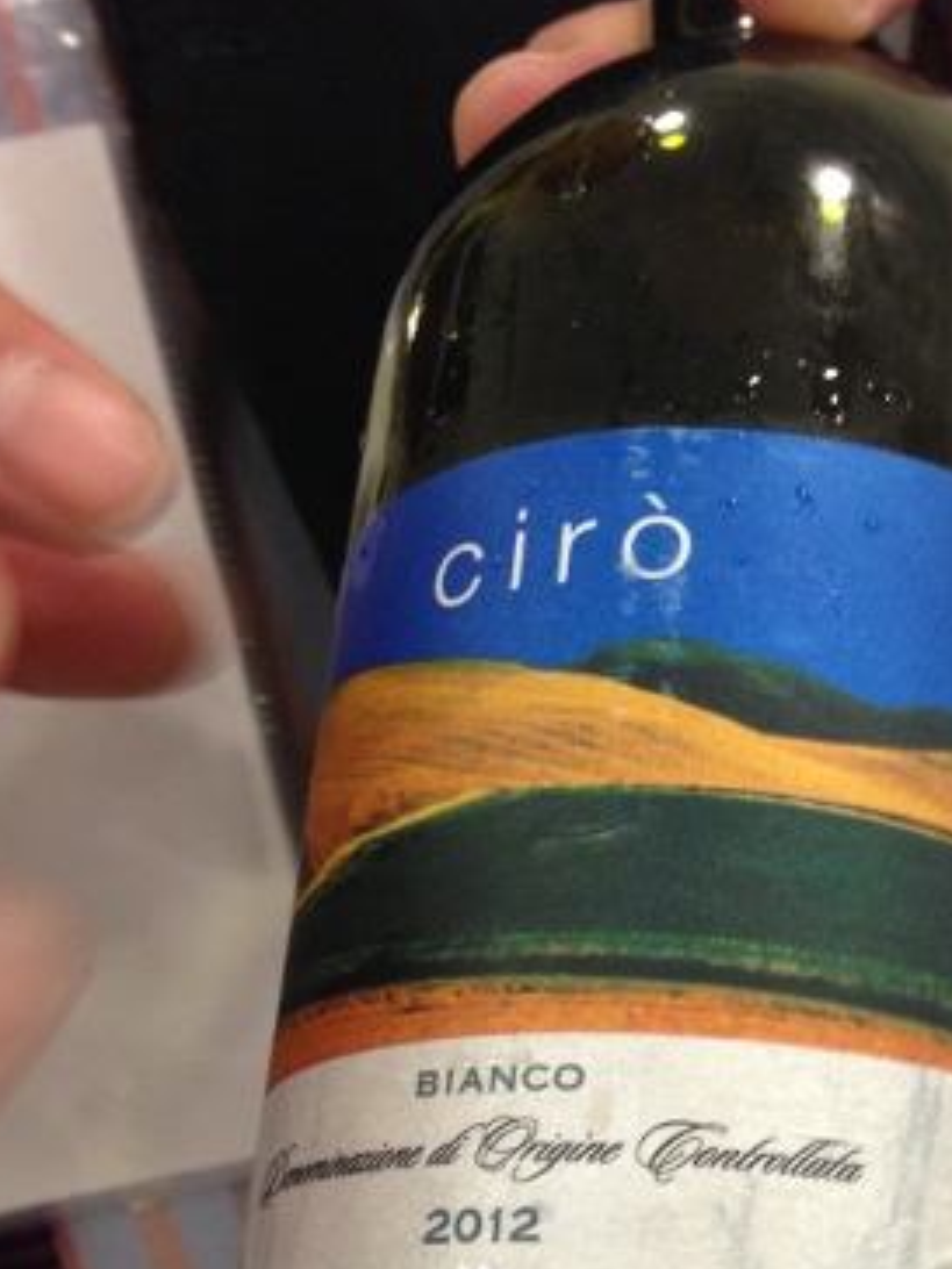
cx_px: 795
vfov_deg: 32.5
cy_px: 973
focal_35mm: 58
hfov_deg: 24.7
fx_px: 2127
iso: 200
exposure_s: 1/20
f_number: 2.4
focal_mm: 4.13
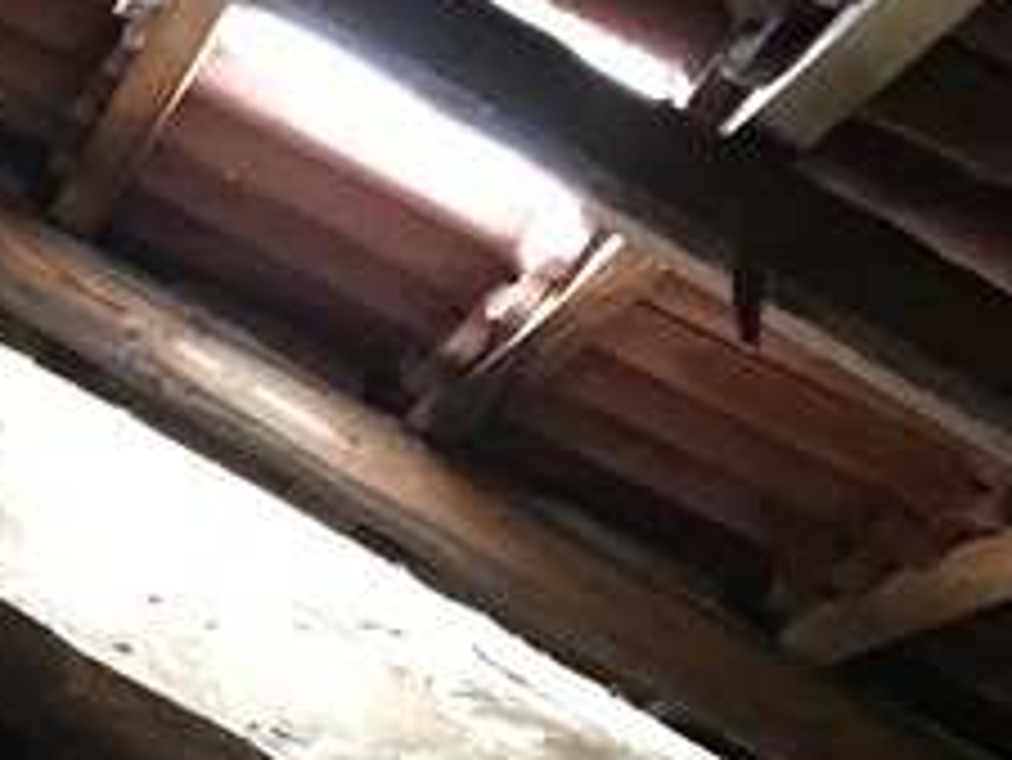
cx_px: -751
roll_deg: +0.3
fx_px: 3861
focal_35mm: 132
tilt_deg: +2.1
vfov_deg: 10.8
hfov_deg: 13.5
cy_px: 1169
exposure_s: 1/17
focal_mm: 4.15
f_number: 2.2
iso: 320
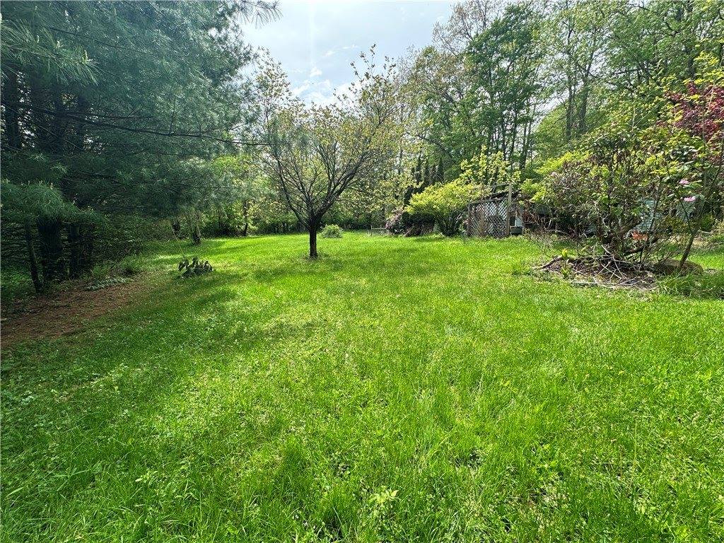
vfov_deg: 85.7
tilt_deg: -4.8
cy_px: 272
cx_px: 362
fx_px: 293
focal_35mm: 14
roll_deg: -2.4
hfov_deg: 102.1
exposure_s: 1/553
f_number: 2.2
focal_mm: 2.22
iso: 40
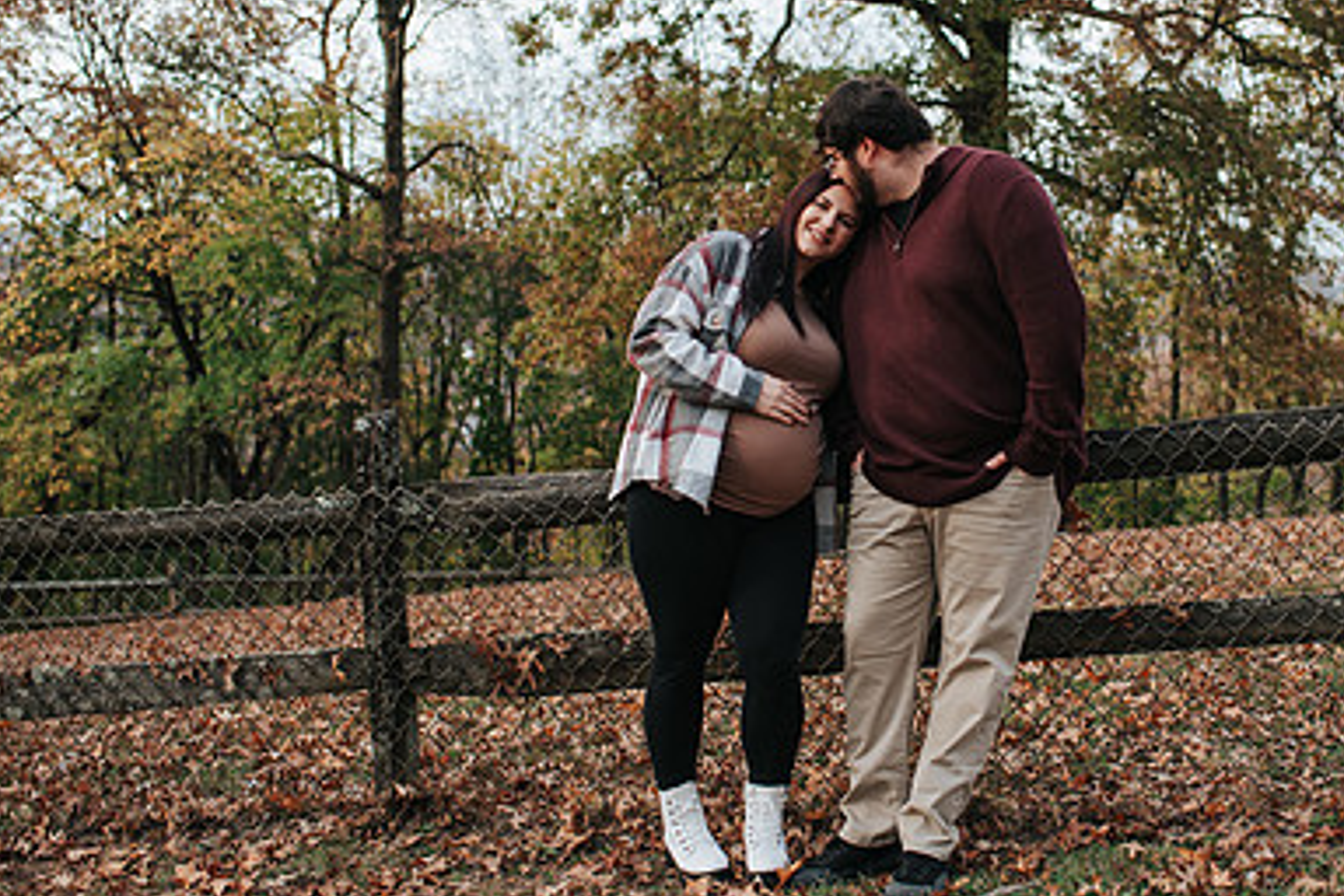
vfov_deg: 23.7
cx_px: 900
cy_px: 355
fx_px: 2128
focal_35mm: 57
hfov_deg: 34.7
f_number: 2.8
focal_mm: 35
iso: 160
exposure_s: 1/320
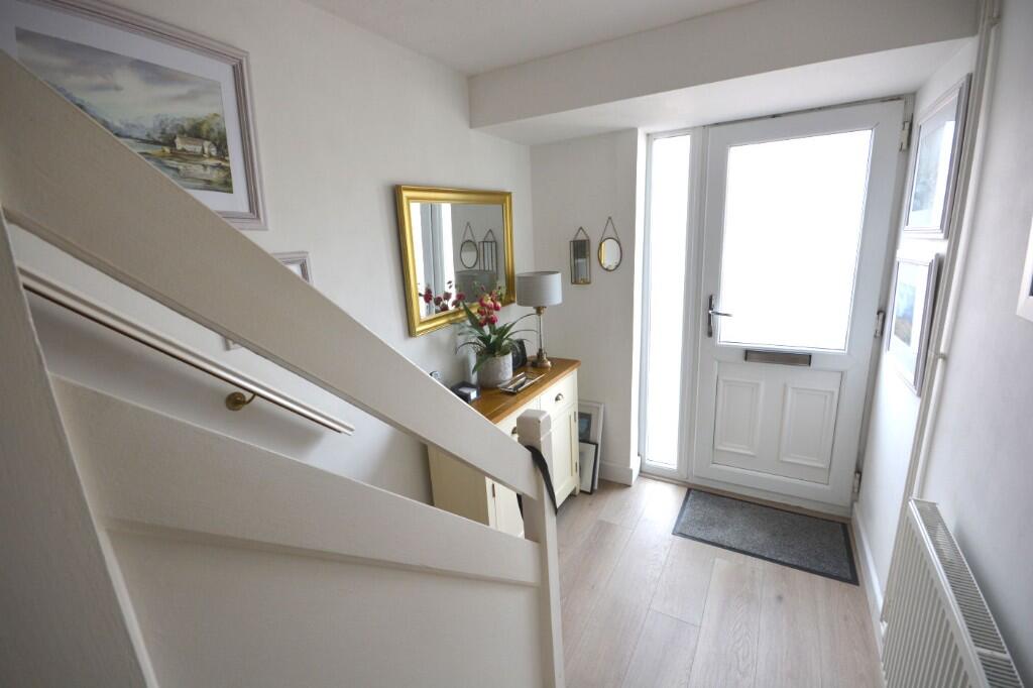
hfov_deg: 100.4
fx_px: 430
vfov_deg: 77.3
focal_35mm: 15
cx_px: 516
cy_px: 344
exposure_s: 1/60
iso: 400
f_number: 8
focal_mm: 10
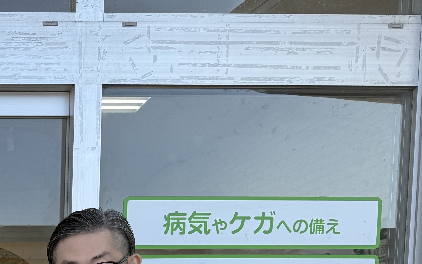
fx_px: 828
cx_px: -110
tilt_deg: -5.2
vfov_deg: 15.9
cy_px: 443
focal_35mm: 72
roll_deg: -0.3
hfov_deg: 25.2
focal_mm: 6.76
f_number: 1.78
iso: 80
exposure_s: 1/1075
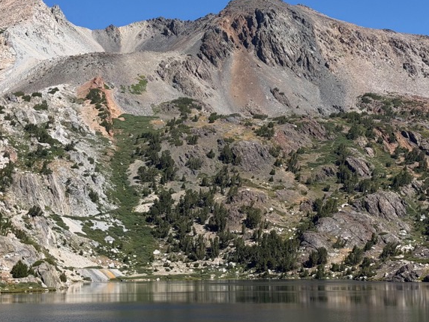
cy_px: 200
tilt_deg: +4.2
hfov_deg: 22.8
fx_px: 1066
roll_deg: +0.4
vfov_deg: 17.1
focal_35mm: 86
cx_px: 201
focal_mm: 6.76
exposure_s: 1/4878
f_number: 1.78
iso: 64
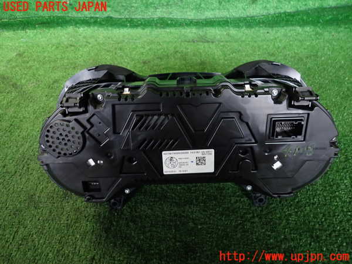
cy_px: 132
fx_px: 254
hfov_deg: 69.4
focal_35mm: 25
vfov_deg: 54.9
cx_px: 176
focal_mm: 4.5
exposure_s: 1/30
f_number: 2
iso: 400
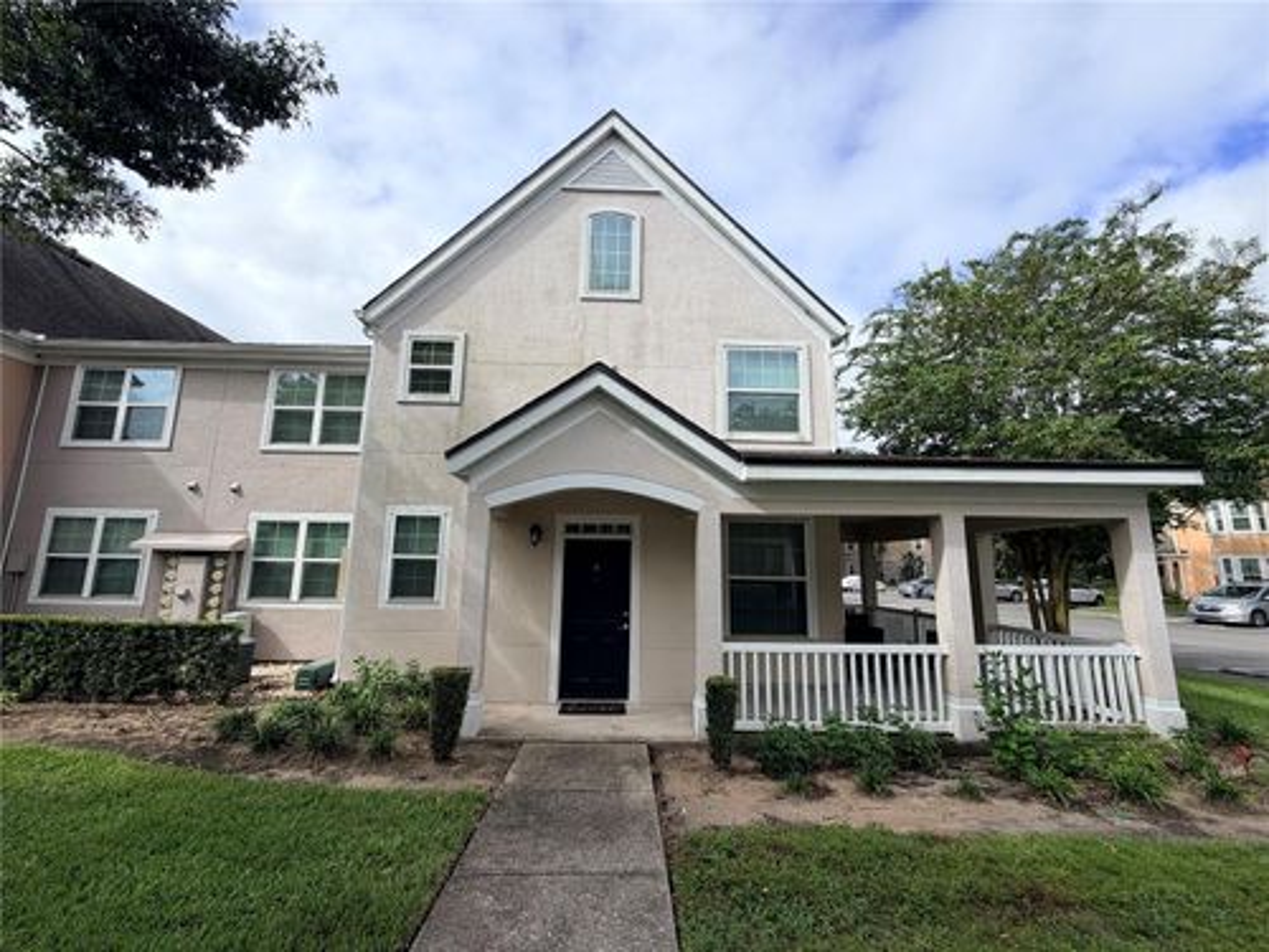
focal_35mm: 14
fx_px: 513
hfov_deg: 102.1
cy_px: 476
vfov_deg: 85.7
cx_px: 634
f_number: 2.2
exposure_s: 1/928
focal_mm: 2.22
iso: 20
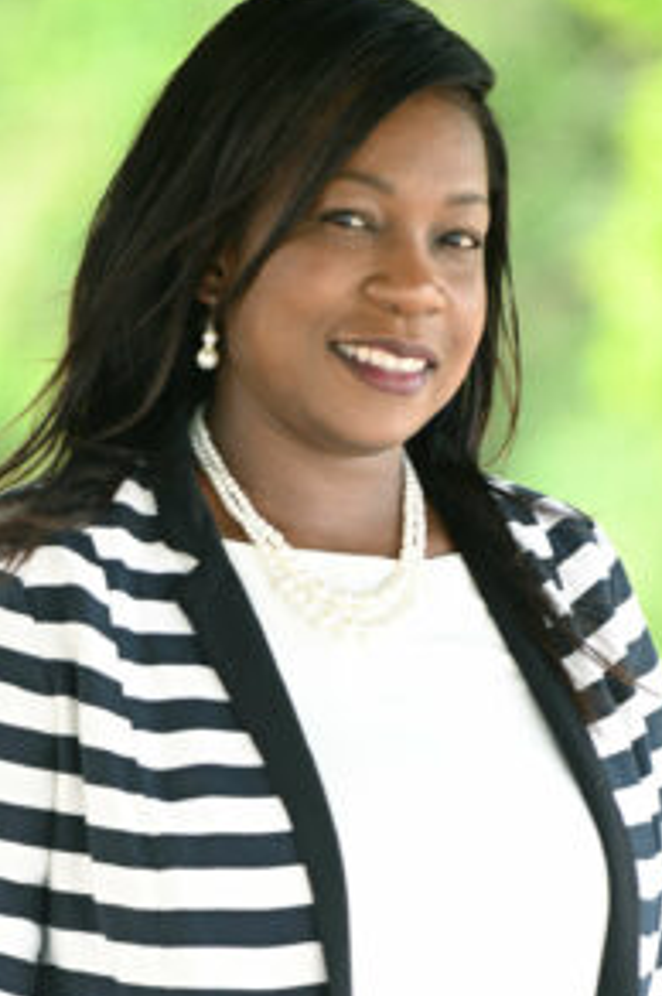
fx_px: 7962
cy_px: 583
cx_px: 283
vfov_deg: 7.2
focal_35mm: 288
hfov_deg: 4.8
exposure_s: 1/60
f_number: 3.2
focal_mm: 200
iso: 100
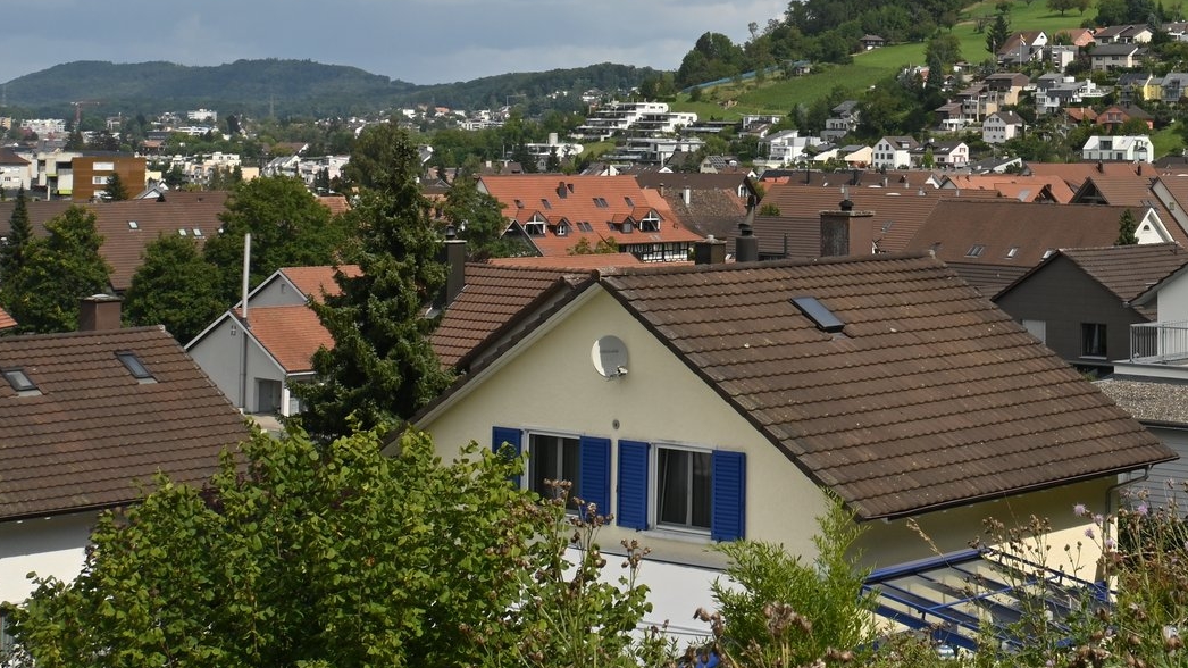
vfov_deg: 15.7
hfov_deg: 27.4
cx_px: 1028
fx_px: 2362
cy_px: -52
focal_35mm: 75
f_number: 13
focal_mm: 26
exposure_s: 1/200
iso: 100
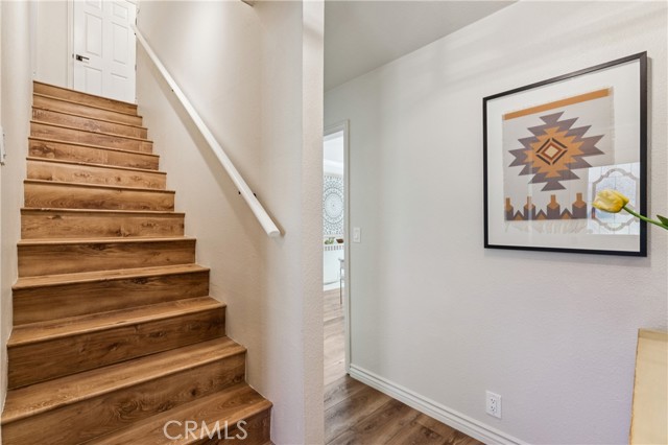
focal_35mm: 16
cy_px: 222
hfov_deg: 96.1
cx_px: 334
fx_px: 300
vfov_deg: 73.0
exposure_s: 1.3
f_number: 13
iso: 100
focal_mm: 16.2
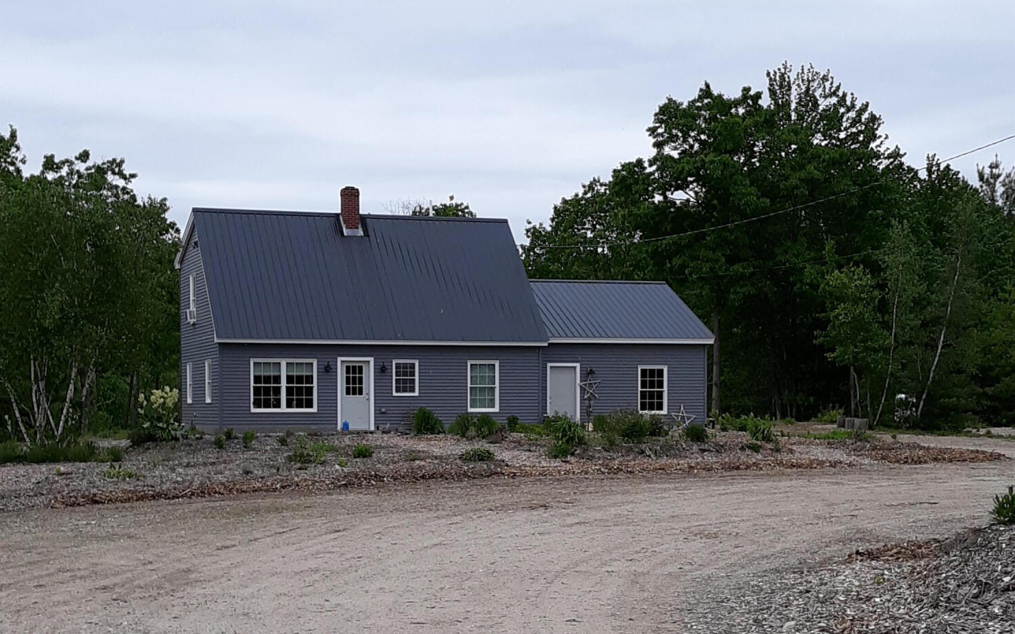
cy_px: 437
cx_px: 510
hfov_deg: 49.3
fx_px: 1106
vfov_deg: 31.7
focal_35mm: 40
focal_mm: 3.7
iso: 40
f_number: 1.7
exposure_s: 1/1068
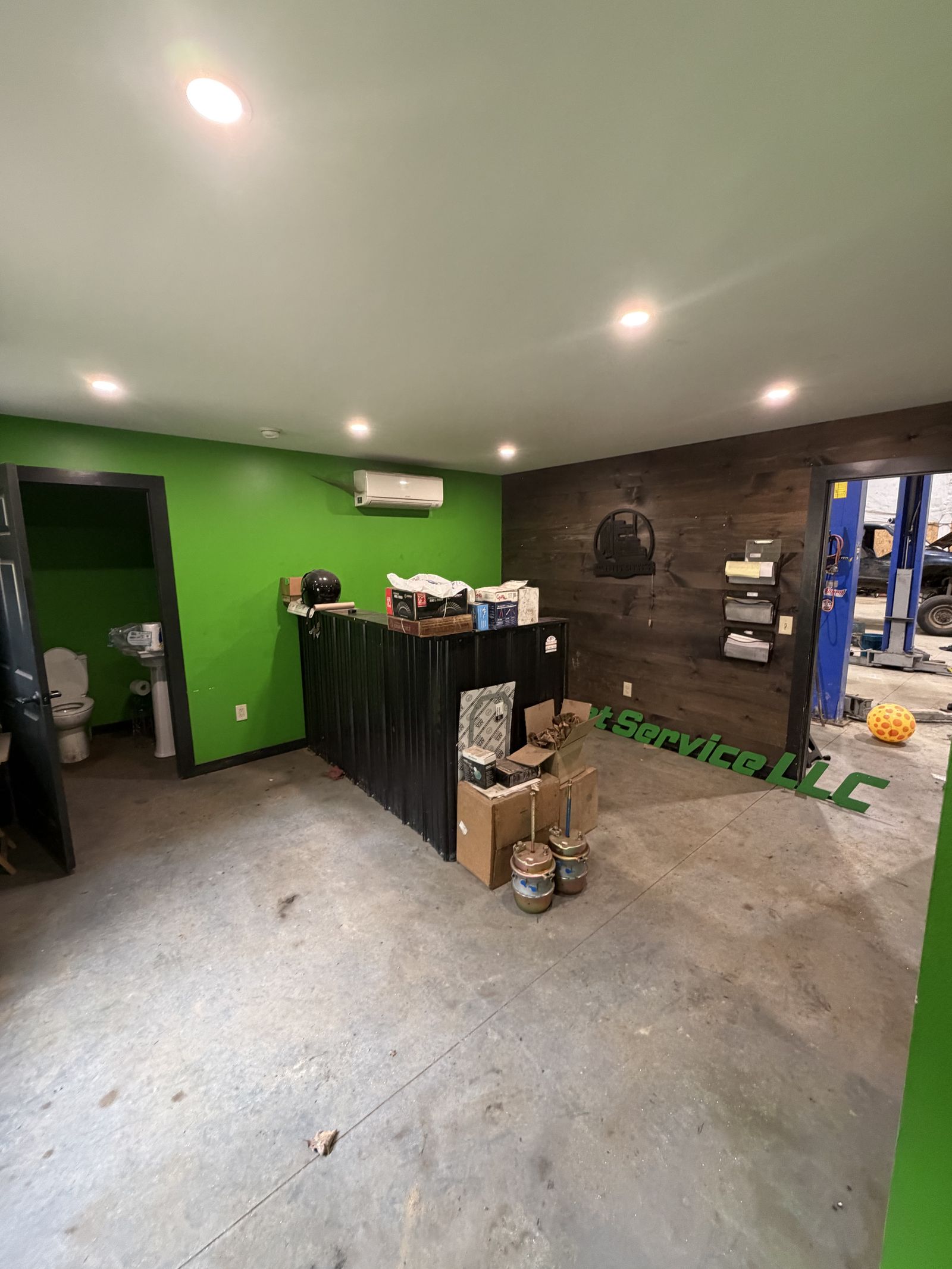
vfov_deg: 102.1
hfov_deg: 85.7
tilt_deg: -10.4
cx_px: 476
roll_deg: +0.5
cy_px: 634
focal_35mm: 14
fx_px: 513
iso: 400
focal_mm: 2.22
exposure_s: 1/60
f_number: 2.2
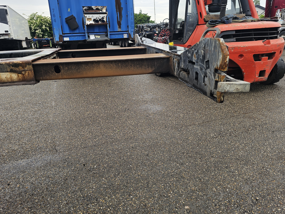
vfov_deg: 51.4
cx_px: 134
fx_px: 222
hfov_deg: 65.3
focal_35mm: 27
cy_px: 107
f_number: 1.7
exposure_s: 1/190
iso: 10
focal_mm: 6.3
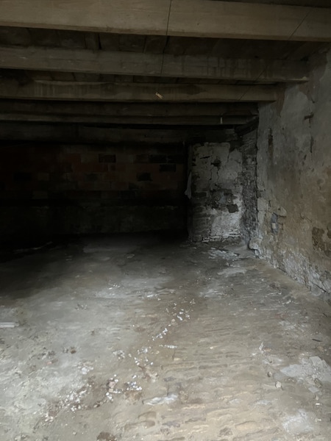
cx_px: 166
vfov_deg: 63.4
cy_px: 220
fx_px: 357
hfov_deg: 49.7
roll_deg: +0.1
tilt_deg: -7.2
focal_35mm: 28
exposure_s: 1/20
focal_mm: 3.99
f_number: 1.8
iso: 640
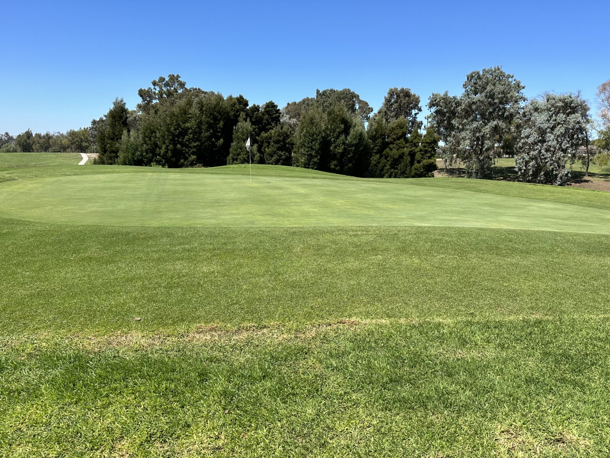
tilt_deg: -9.0
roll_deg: -2.0
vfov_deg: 56.8
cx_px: 305
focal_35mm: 24
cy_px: 229
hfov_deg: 71.6
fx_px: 423
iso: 80
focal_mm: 6.86
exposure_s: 1/4016
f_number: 1.78
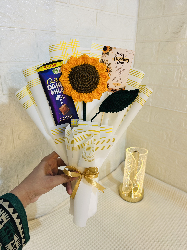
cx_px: 94
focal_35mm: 26
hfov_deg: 53.1
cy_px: 125
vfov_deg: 67.3
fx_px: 187
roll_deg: -3.0
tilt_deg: -19.7
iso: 80
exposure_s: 1/50
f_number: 1.5
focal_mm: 5.7
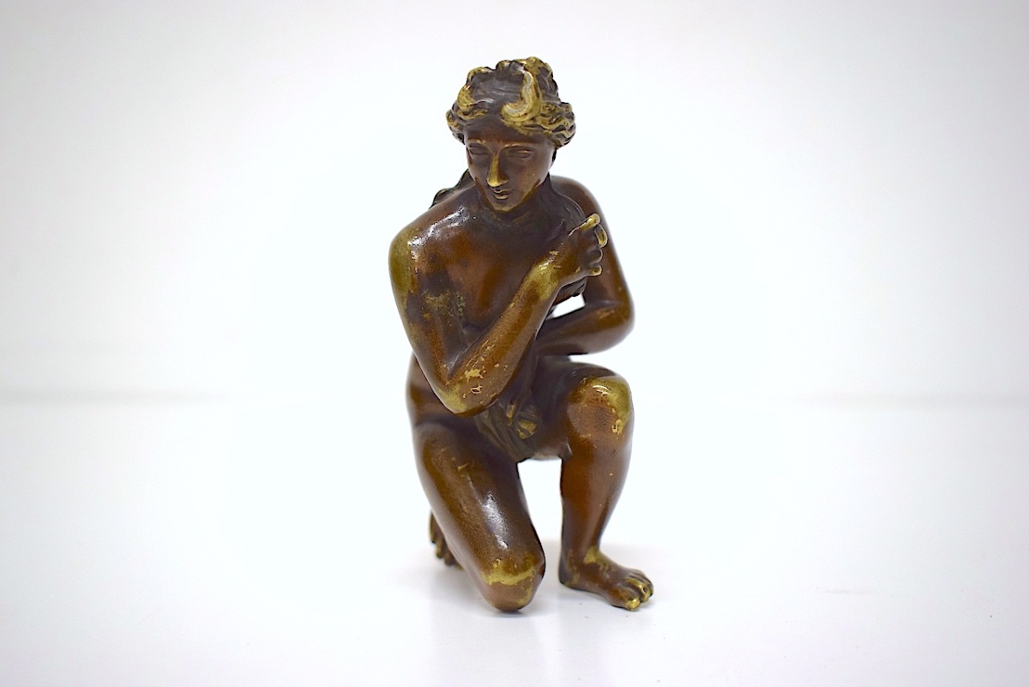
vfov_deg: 29.9
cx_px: 514
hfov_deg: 43.6
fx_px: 1287
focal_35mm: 45
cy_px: 344
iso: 800
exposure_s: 1/125
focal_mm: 30
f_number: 5
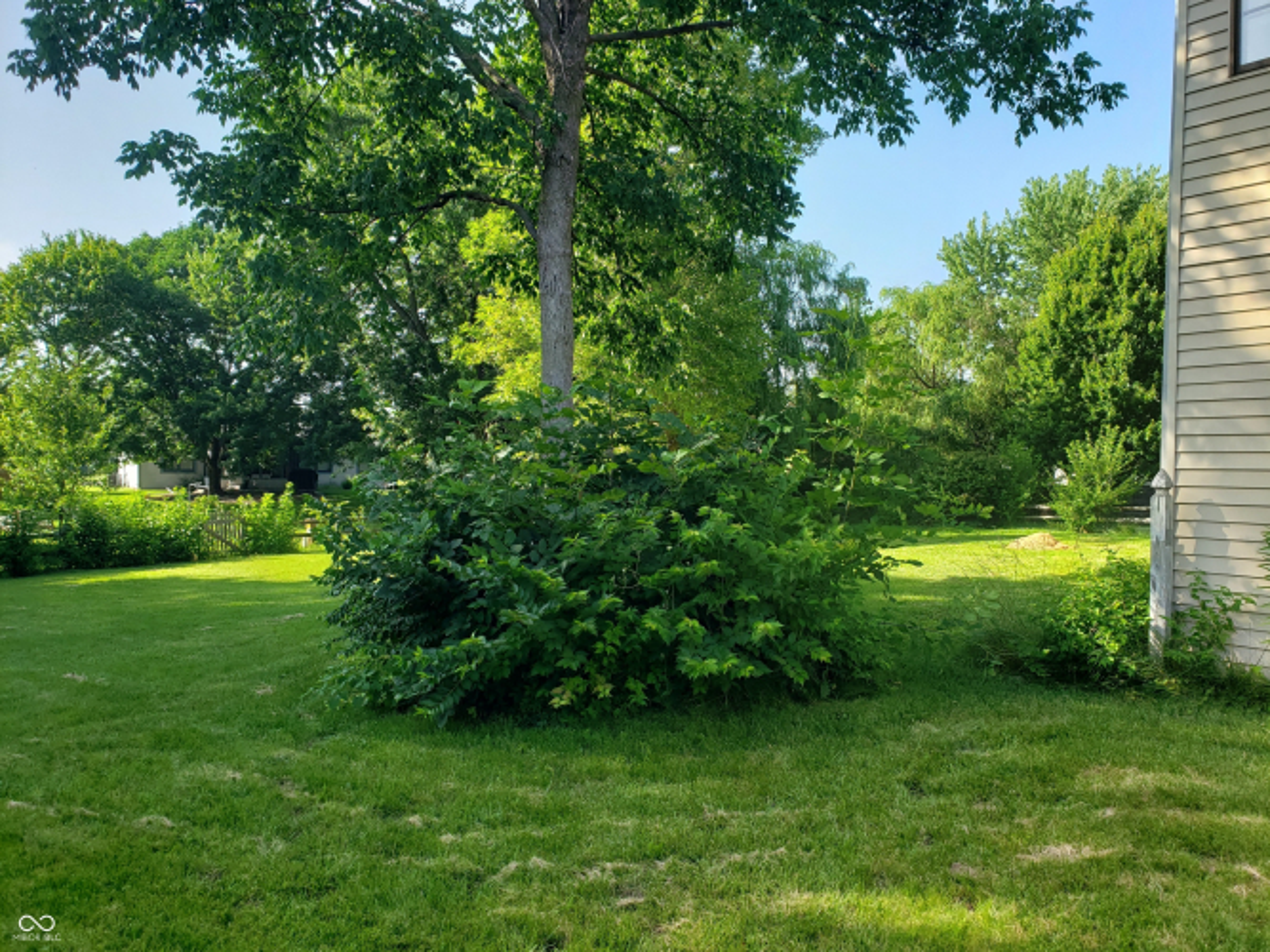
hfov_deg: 67.3
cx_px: 635
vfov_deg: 53.0
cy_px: 476
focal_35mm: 26
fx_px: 954
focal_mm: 4.3
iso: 50
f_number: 2.4
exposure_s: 1/495
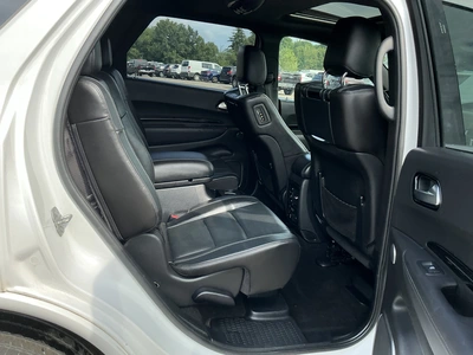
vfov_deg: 49.7
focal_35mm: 28
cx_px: 236
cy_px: 178
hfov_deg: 63.4
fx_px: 383
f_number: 1.8
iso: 25
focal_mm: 3
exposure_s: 1/287
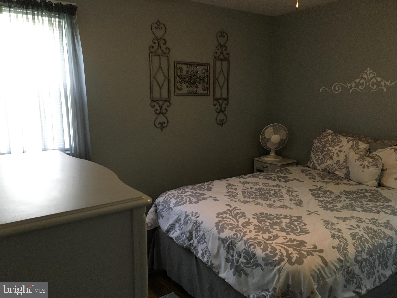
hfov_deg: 61.7
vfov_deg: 48.2
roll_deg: +0.3
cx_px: 198
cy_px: 149
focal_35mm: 29
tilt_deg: -8.8
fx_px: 333
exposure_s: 1/30
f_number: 2.2
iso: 160
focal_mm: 4.15
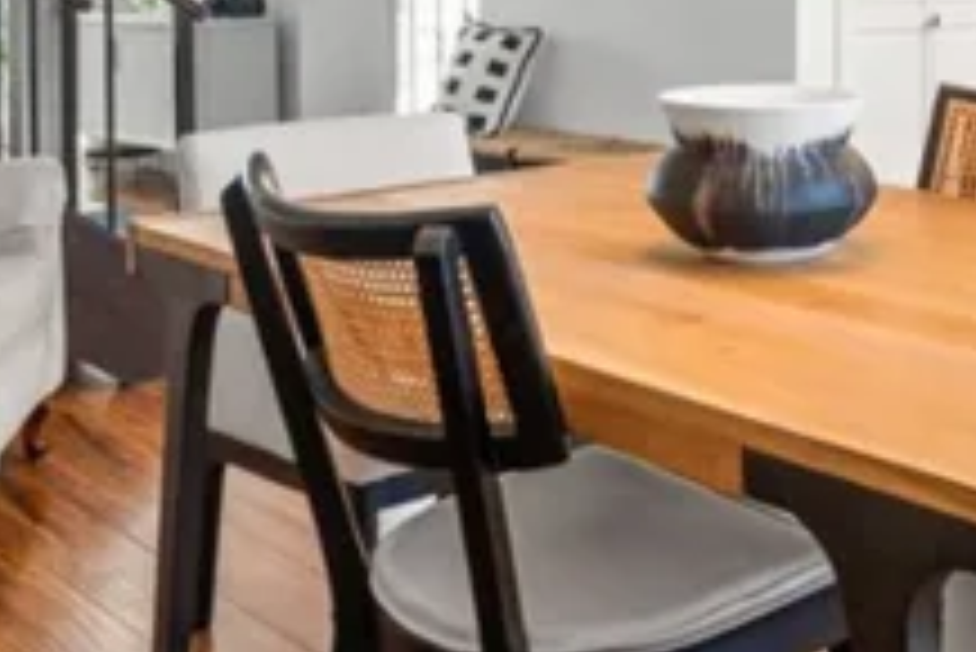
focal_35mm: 58
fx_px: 1573
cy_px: -99
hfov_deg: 33.1
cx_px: 830
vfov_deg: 21.9
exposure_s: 1/8
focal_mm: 10
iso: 320
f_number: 7.1
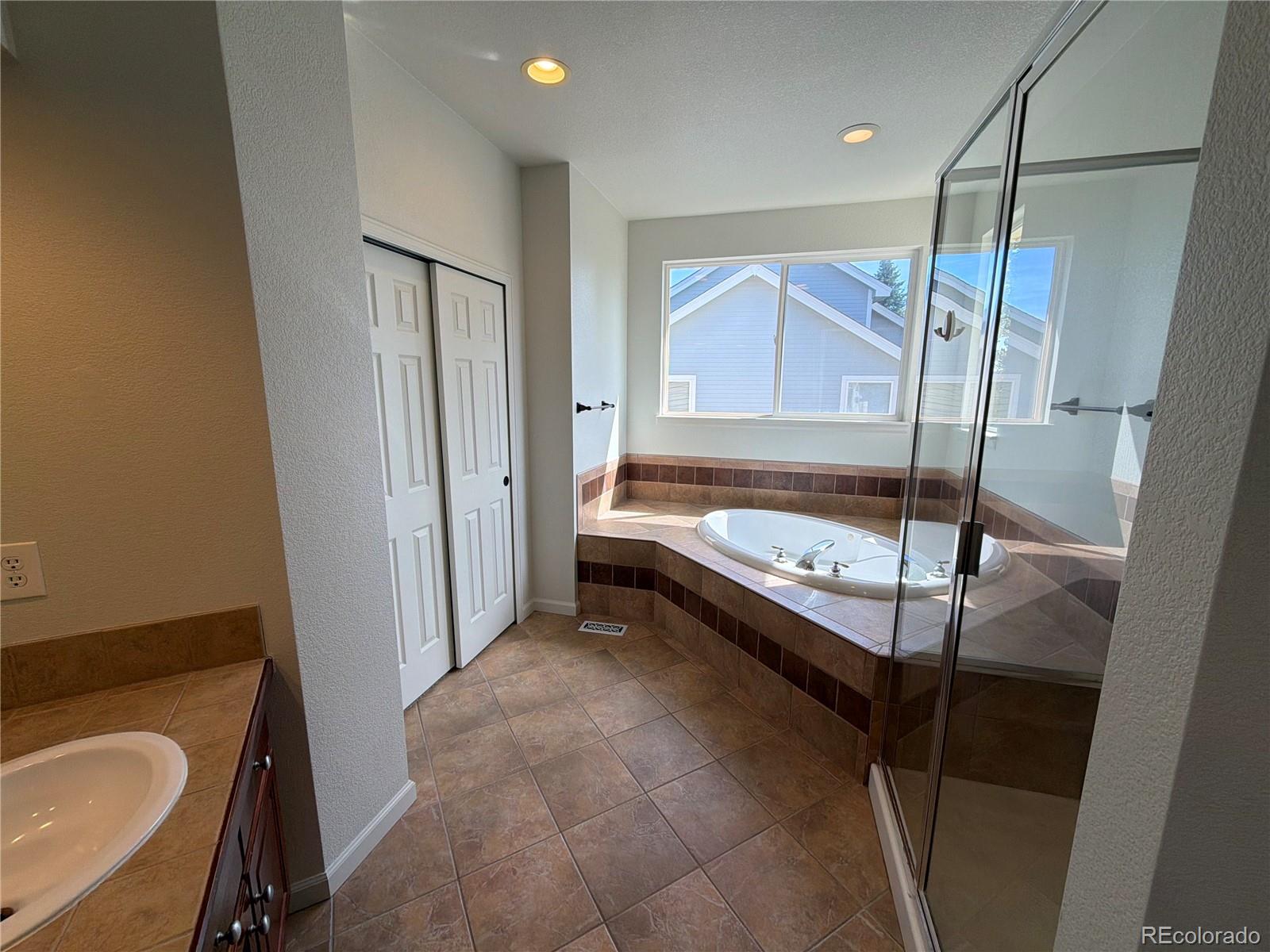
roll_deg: -0.3
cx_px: 635
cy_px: 476
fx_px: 514
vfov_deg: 85.7
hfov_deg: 102.1
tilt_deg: -10.5
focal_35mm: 14
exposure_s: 1/120
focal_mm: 2.22
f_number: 2.2
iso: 32
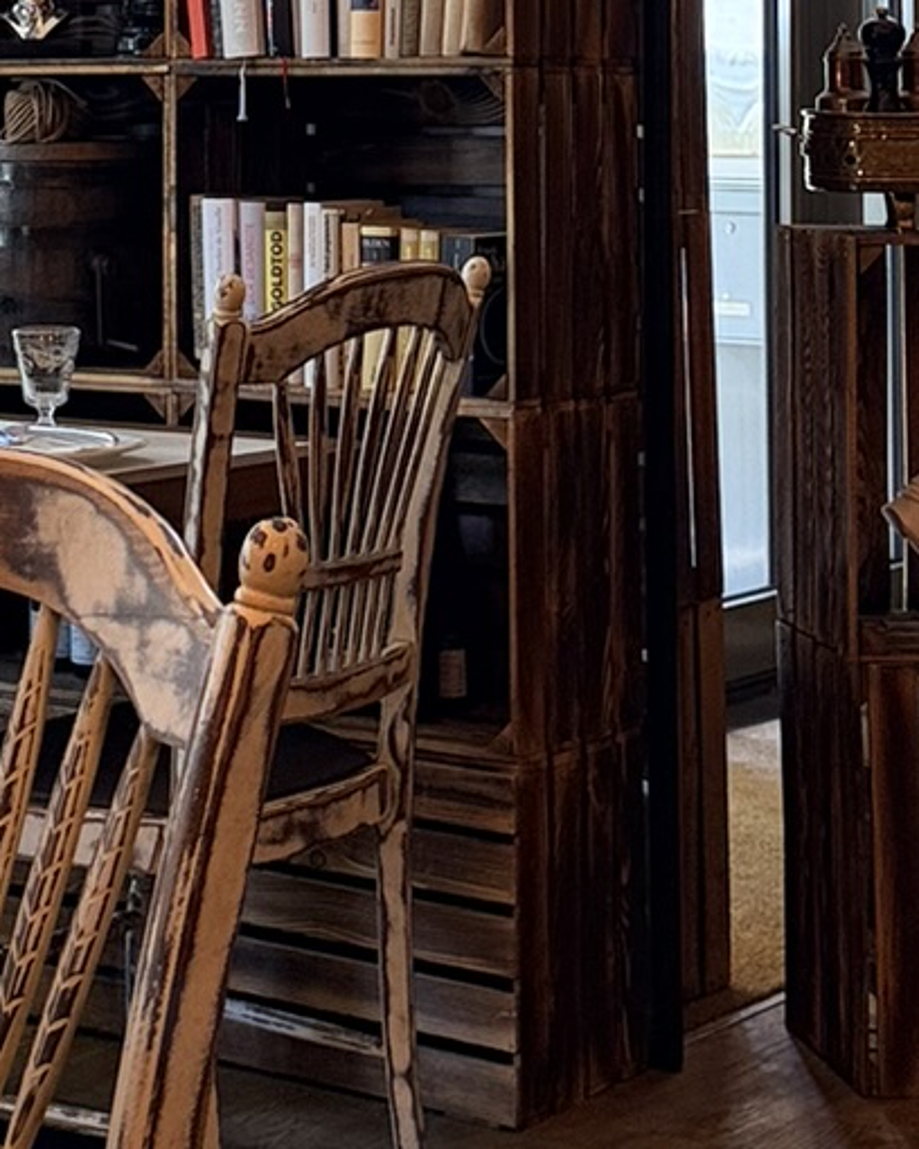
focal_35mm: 94
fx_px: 3196
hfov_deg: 16.3
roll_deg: -0.9
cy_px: -95
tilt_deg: +2.9
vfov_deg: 19.6
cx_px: 273
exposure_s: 1/100
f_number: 1.78
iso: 250
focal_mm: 6.76
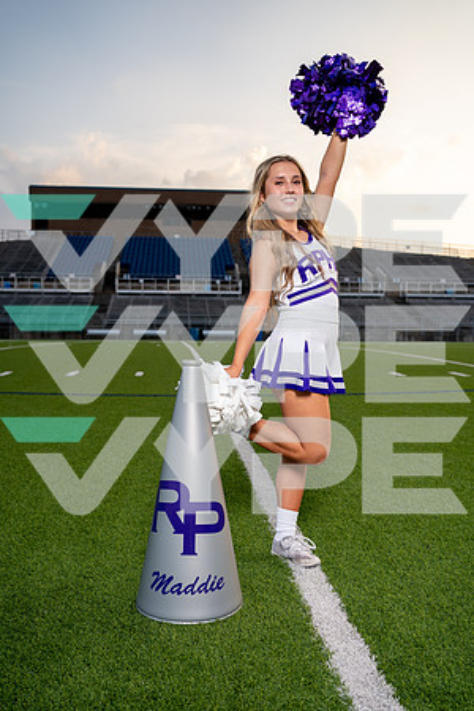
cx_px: 237
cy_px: 356
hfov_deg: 37.9
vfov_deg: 54.4
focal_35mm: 35
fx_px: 691
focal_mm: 35
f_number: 4
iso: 400
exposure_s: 1/250
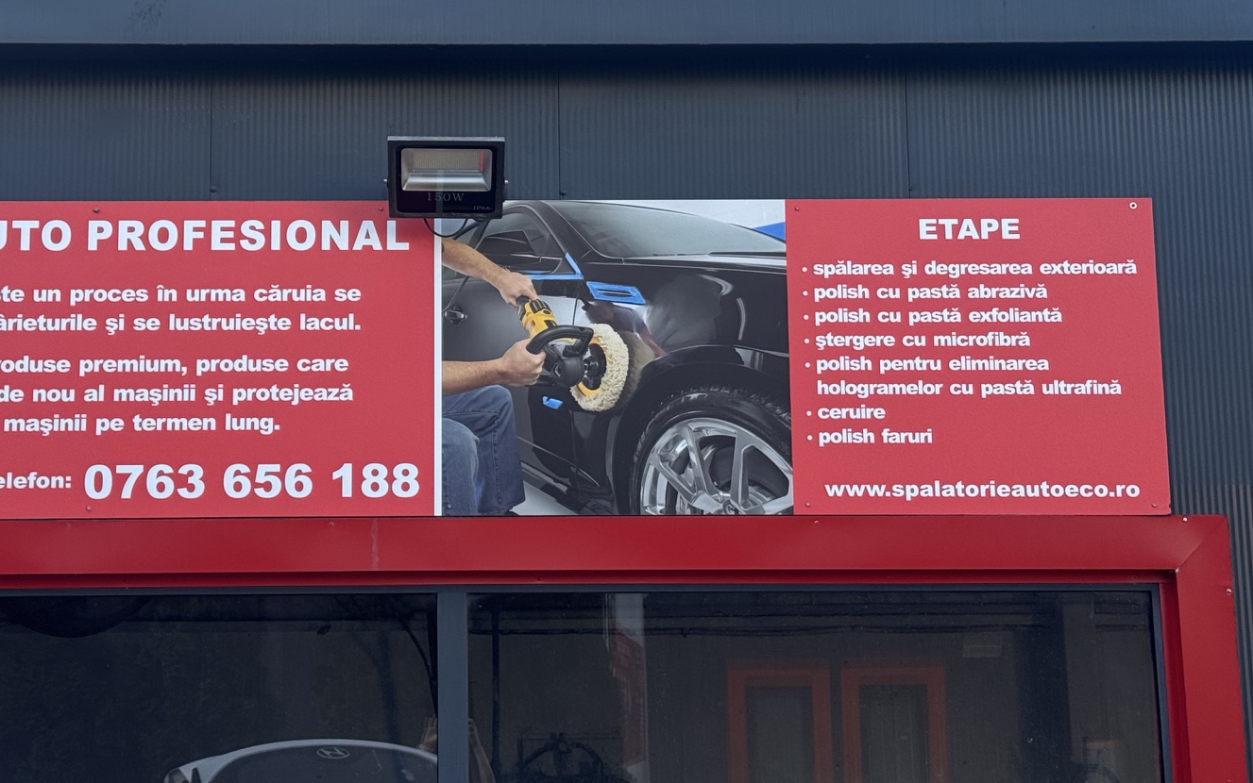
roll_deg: +0.1
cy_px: 265
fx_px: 2357
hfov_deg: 29.6
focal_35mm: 69
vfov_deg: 18.8
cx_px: 459
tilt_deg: +9.7
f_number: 1.78
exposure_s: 1/354
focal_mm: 6.76
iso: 64
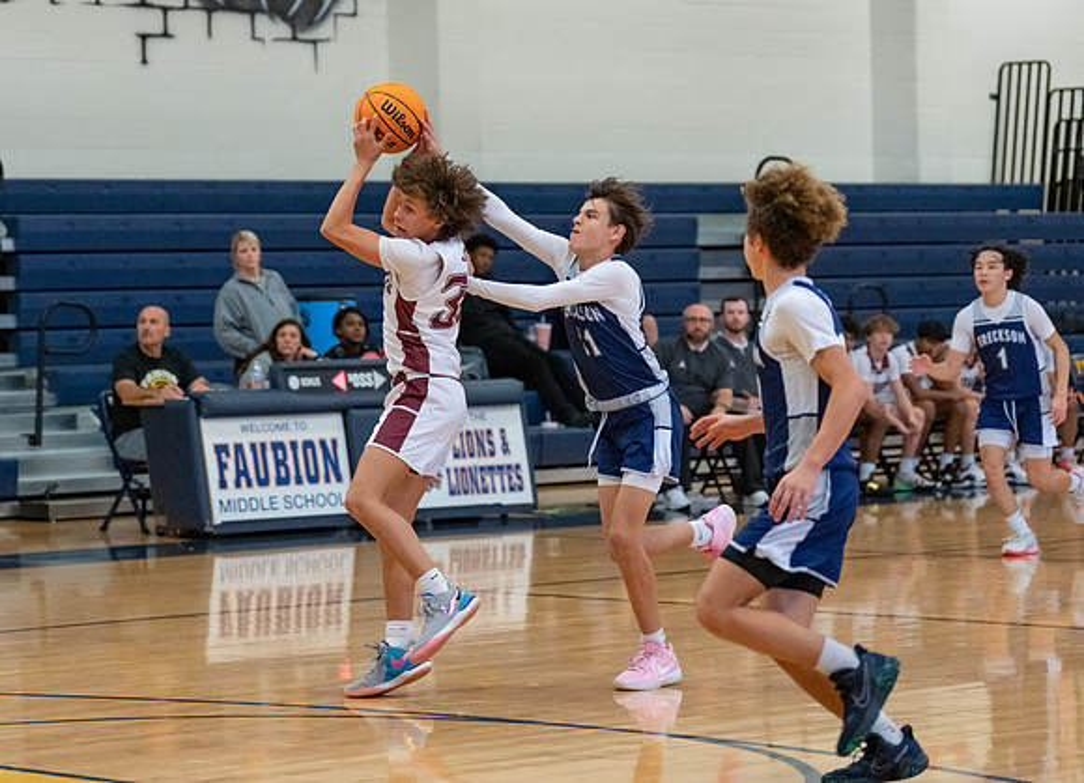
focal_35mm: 129
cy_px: 298
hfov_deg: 15.5
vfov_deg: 11.2
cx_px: 370
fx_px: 3975
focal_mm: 95
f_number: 2.8
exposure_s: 1/1000
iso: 4000
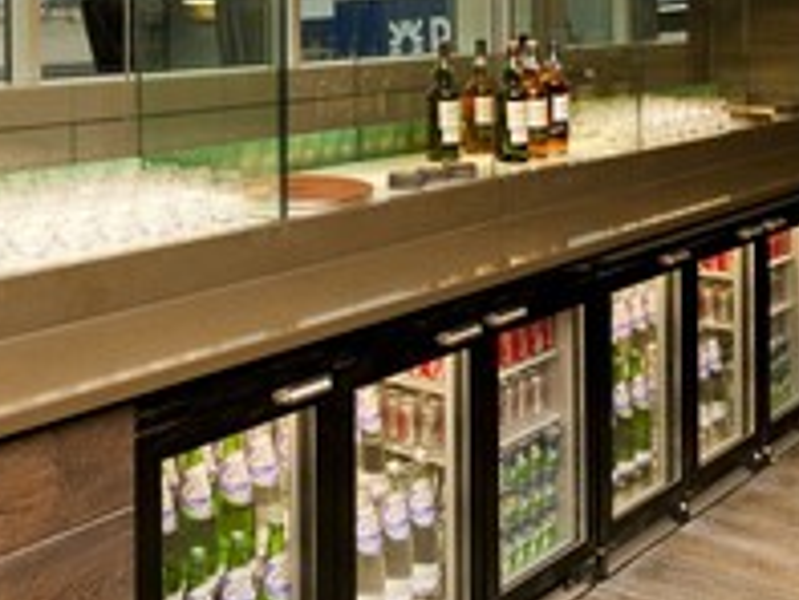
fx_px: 1316
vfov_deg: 24.6
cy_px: 12
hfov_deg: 33.8
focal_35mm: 57
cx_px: 393
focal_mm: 26
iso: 200
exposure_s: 1/30
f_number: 5
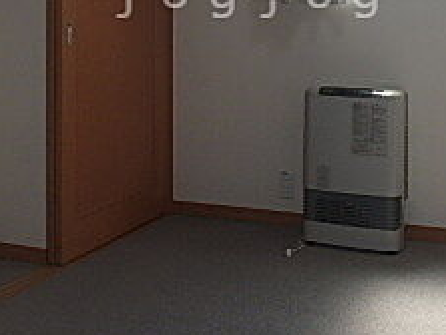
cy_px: -6
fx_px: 773
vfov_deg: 23.3
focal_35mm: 60
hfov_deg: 32.1
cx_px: 253
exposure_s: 1/60
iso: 125
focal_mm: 3.7
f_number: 6
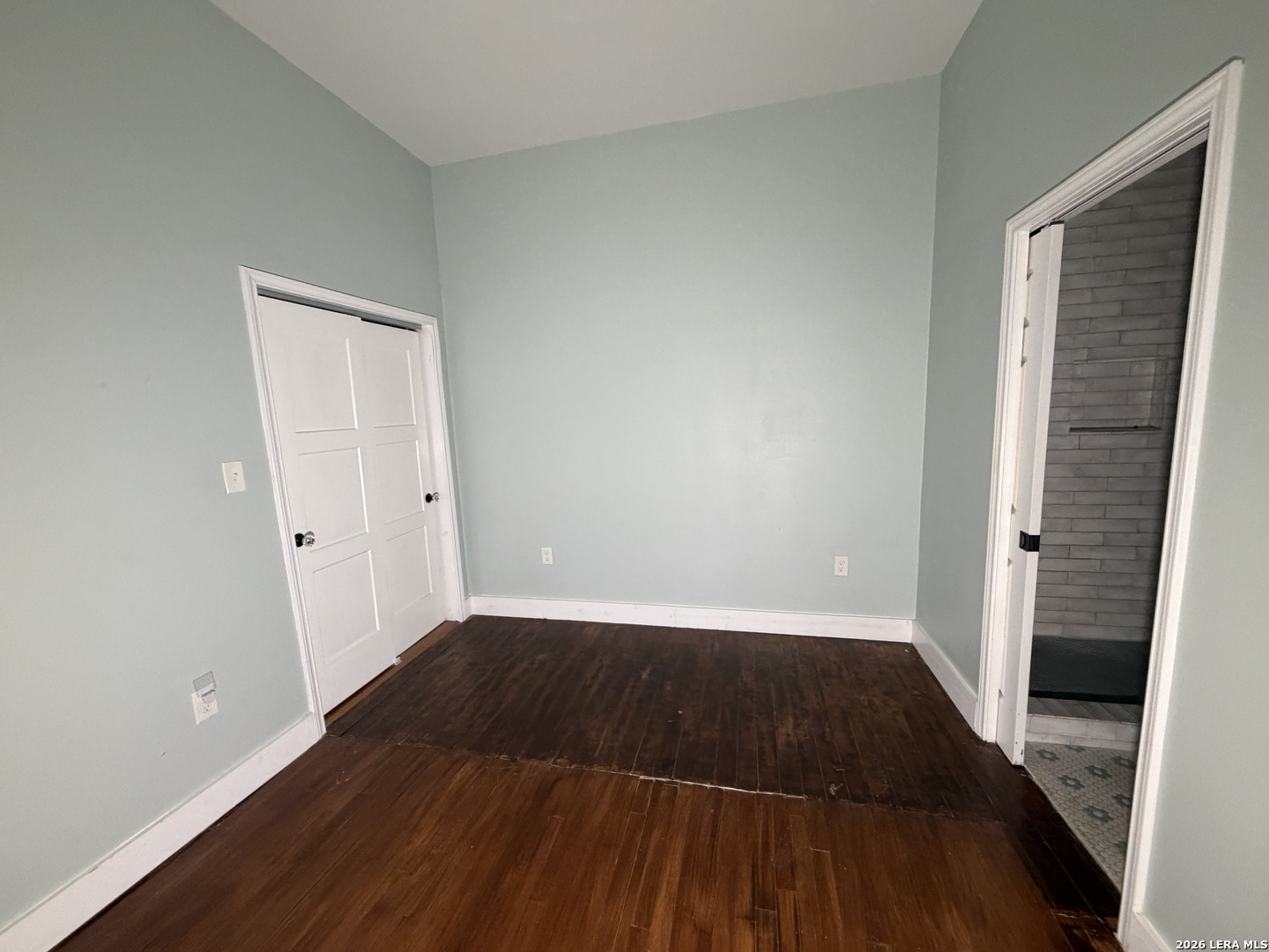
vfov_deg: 85.7
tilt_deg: -8.1
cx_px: 634
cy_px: 476
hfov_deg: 102.1
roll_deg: +1.4
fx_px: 513
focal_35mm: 14
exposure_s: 1/121
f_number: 2.2
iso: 320
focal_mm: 2.22
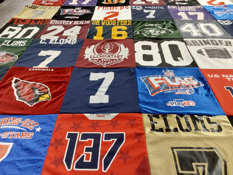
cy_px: 88
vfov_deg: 49.7
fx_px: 188
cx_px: 116
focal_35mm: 28
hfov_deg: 63.4
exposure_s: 1/60
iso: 160
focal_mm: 2.91
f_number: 1.9
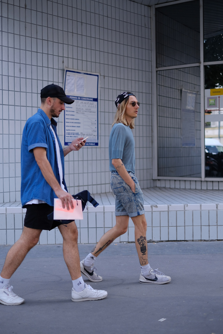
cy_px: 167
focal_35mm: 53
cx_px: 112
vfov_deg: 37.5
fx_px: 492
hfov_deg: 25.5
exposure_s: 1/2000
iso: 320
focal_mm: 35
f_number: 1.4
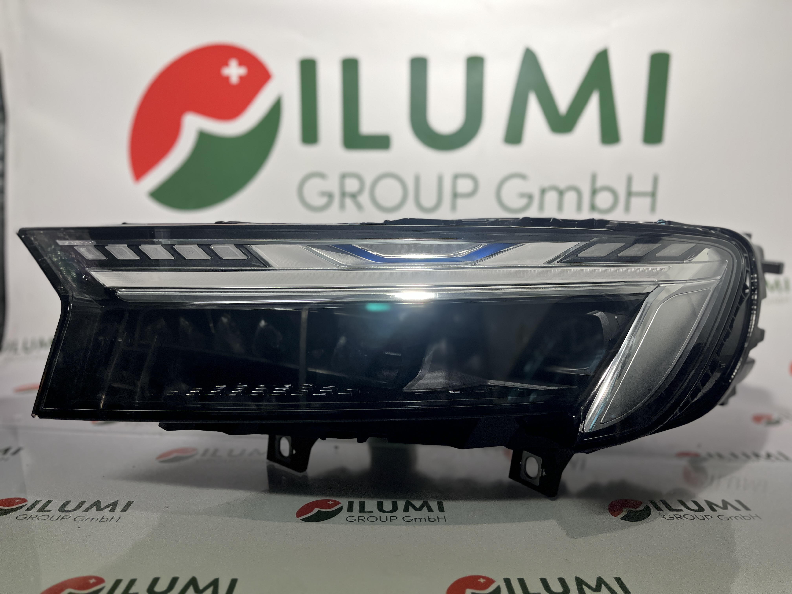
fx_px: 595
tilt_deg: -9.1
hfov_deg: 67.3
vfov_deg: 53.1
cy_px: 297
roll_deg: -1.2
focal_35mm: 26
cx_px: 396
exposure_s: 1/100
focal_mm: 5.1
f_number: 1.6
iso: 50
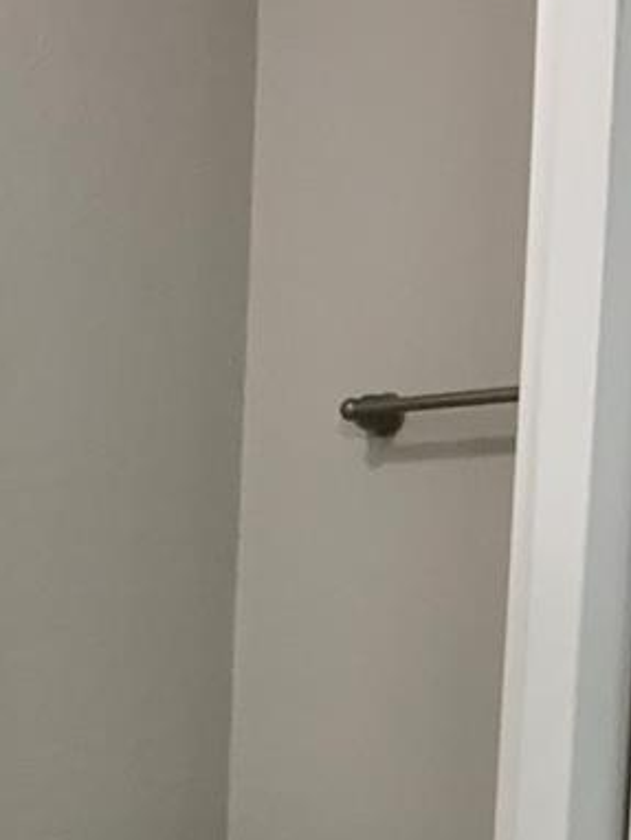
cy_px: 968
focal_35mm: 91
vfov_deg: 20.3
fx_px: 2209
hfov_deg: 15.6
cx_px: -136
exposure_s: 1/60
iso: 160
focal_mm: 3
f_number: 1.8
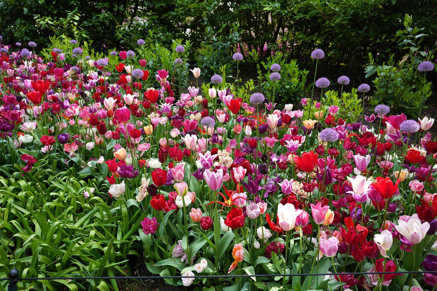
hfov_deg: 73.7
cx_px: 218
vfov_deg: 53.1
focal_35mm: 24
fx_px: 291
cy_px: 146
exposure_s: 1/100
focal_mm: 24
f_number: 4.5
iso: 100
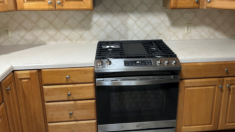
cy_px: 38
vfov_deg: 35.1
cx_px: 134
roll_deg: +0.2
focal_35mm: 33
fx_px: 206
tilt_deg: -15.6
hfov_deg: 59.3
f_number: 1.5
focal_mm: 5.7
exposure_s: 1/60
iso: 200
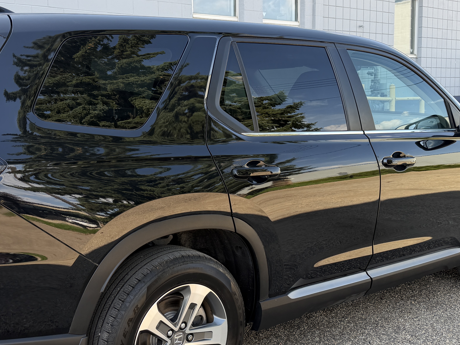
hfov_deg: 42.7
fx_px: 585
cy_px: 181
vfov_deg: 32.9
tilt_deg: -8.1
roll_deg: +1.9
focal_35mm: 44
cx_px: 184
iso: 80
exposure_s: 1/532
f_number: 1.78
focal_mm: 6.76
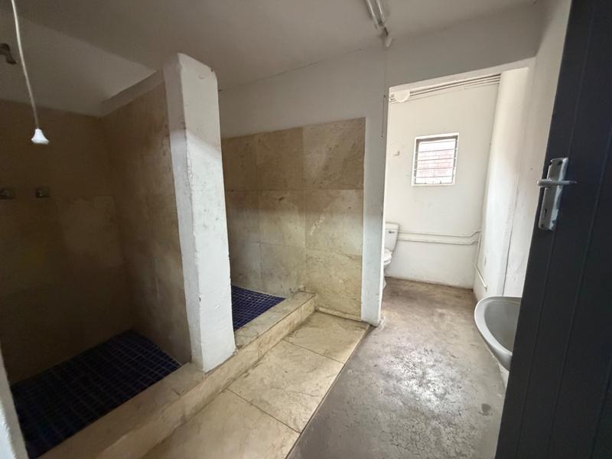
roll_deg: +1.6
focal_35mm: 14
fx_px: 248
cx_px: 306
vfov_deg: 85.7
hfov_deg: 102.1
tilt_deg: -9.6
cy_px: 230
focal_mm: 2.22
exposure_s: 1/60
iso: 800
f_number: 2.2
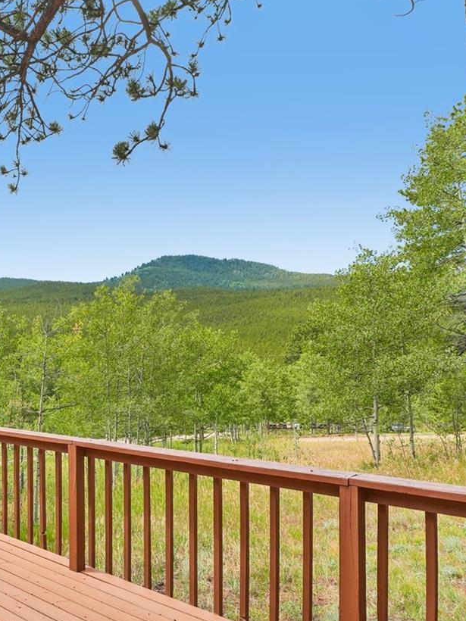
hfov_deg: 39.6
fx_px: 555
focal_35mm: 31
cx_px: -8
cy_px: 351
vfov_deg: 58.3
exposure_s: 1/250
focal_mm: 11
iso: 100
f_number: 8
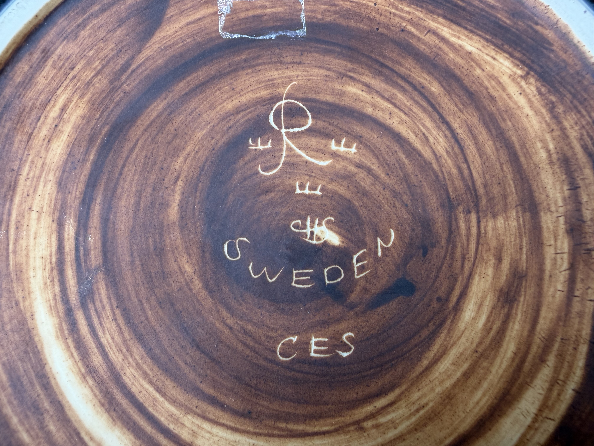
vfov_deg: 56.8
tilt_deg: -79.4
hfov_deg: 71.6
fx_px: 412
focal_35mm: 24
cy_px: 223
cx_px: 297
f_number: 2.2
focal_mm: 2.22
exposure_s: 1/100
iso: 80
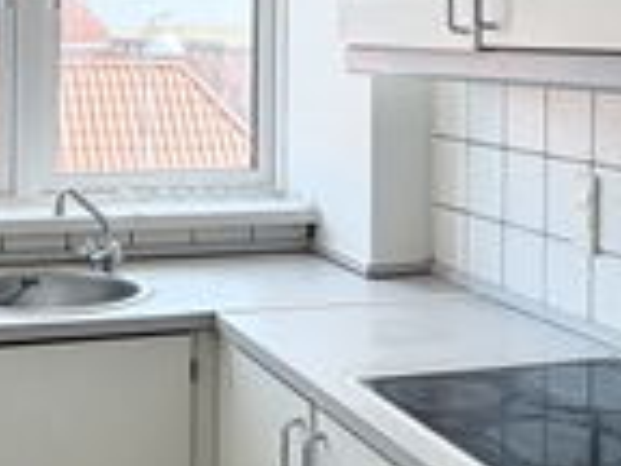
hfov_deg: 27.7
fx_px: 1256
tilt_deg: +0.9
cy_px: 0
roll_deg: -0.2
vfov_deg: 20.3
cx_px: 259
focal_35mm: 70
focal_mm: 2.22
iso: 32
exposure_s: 1/100
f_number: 2.2
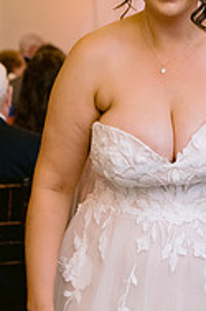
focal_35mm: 121
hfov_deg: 10.7
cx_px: 356
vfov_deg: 16.9
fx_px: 1040
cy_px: 89
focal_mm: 35
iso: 1600
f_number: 2.8
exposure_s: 1/125
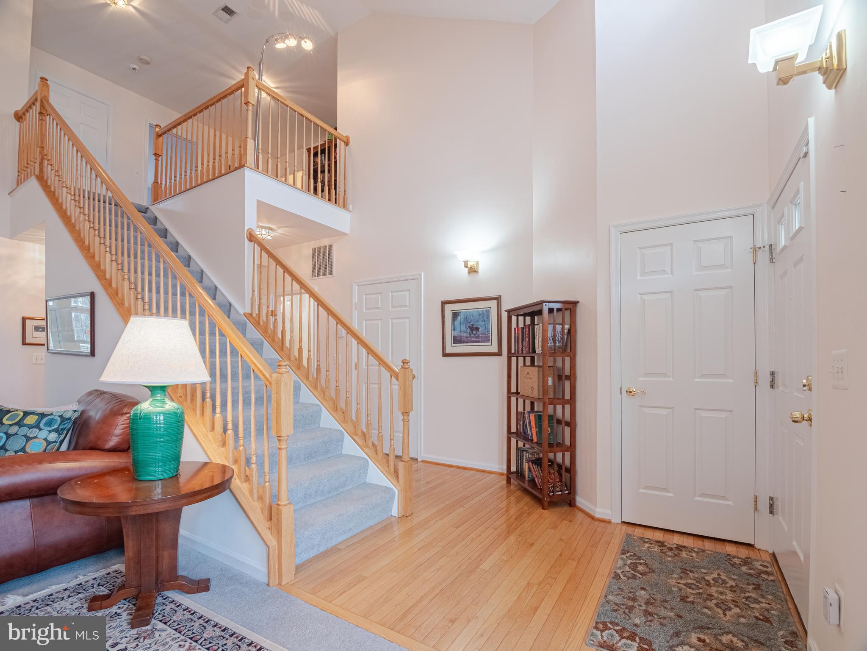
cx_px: 434
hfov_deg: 94.5
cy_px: 326
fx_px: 401
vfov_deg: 78.1
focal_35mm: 16
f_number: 6.3
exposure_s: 1/320
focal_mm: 8
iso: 250
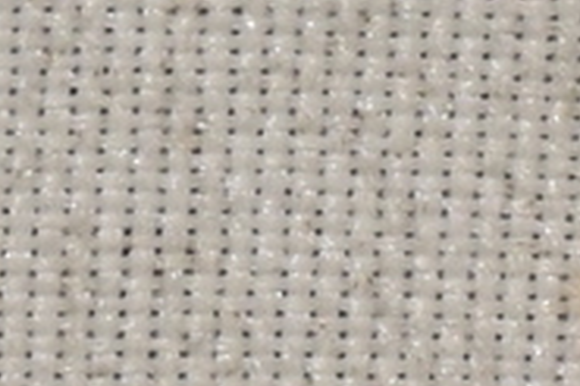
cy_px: 832
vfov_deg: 1.3
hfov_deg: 1.9
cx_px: 1213
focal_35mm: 1091
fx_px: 17561
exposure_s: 1/160
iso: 125
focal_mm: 140
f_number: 13
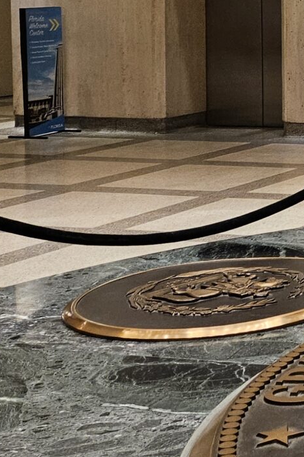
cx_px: 707
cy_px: 48
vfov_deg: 22.8
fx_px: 1102
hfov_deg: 12.6
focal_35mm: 87
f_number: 1.8
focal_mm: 5.4
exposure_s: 1/120
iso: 250
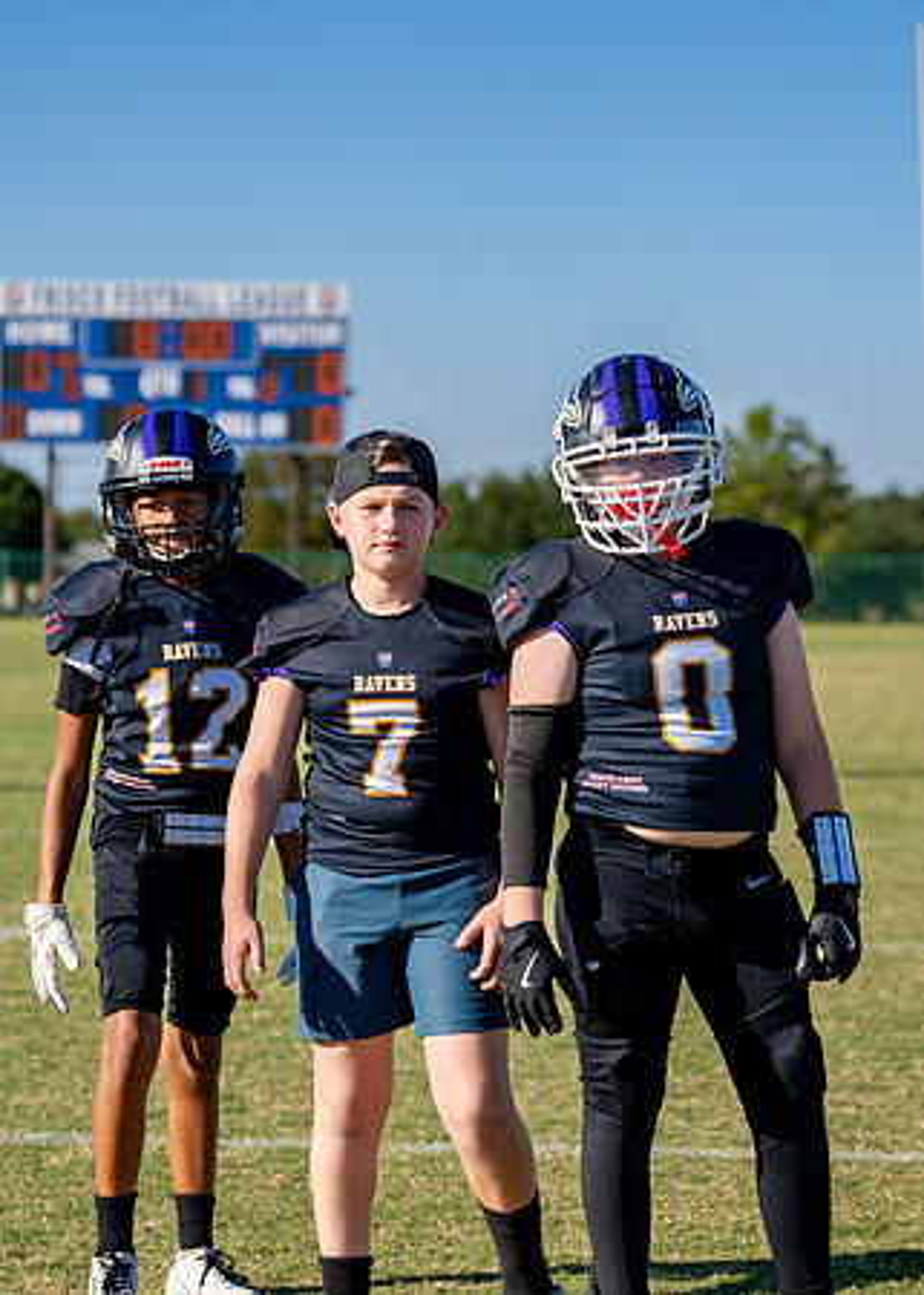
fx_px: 3822
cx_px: 568
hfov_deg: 13.8
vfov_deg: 19.2
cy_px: 646
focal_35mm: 104
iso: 160
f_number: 2.8
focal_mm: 70
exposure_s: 1/2500
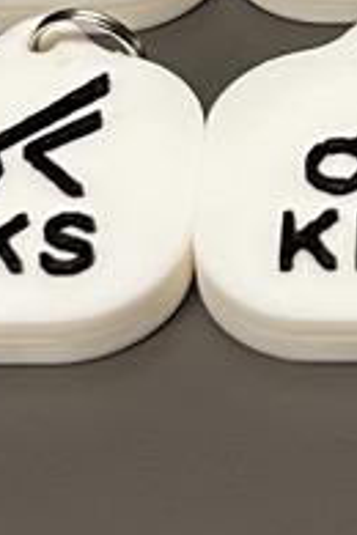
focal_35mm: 166
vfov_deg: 12.0
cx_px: 406
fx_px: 2469
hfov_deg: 8.2
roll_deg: +1.9
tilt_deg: -34.2
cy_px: -184
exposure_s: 1/60
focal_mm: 5.7
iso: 500
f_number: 1.5
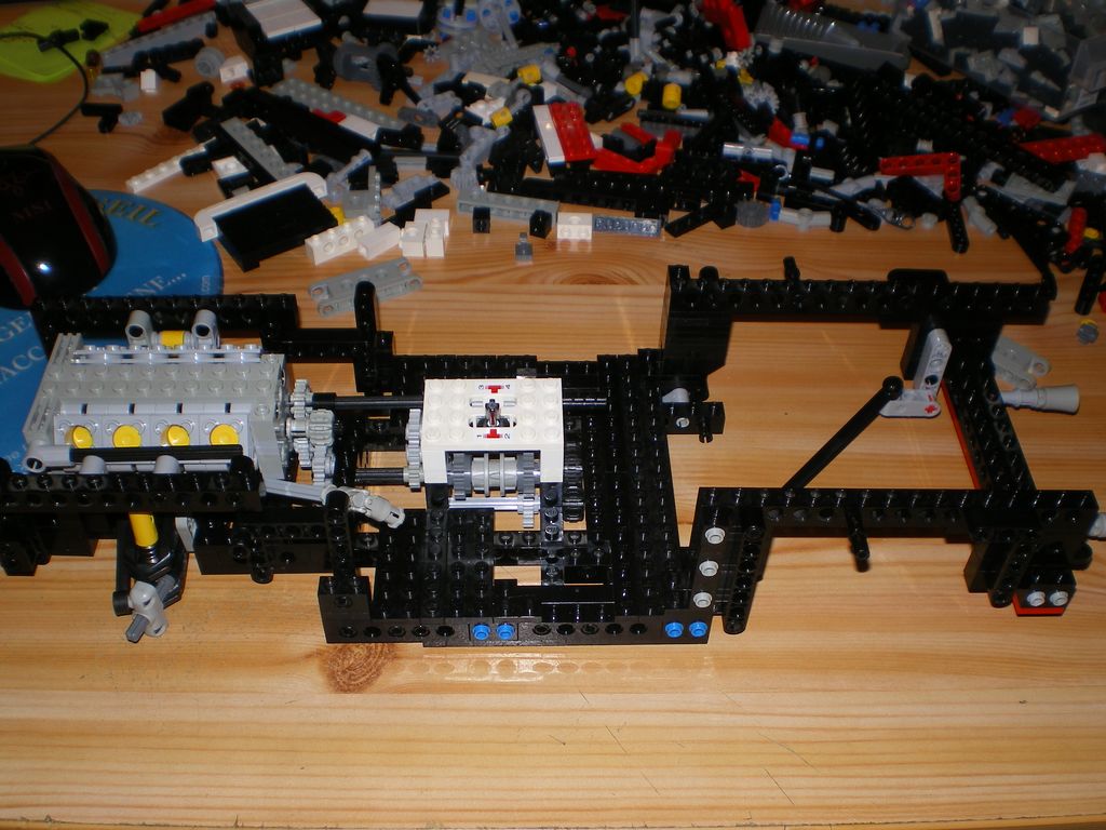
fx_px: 1214
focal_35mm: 38
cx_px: 553
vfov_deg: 37.7
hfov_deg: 49.0
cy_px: 415
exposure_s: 1/30
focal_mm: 6.3
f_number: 4.6
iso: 64
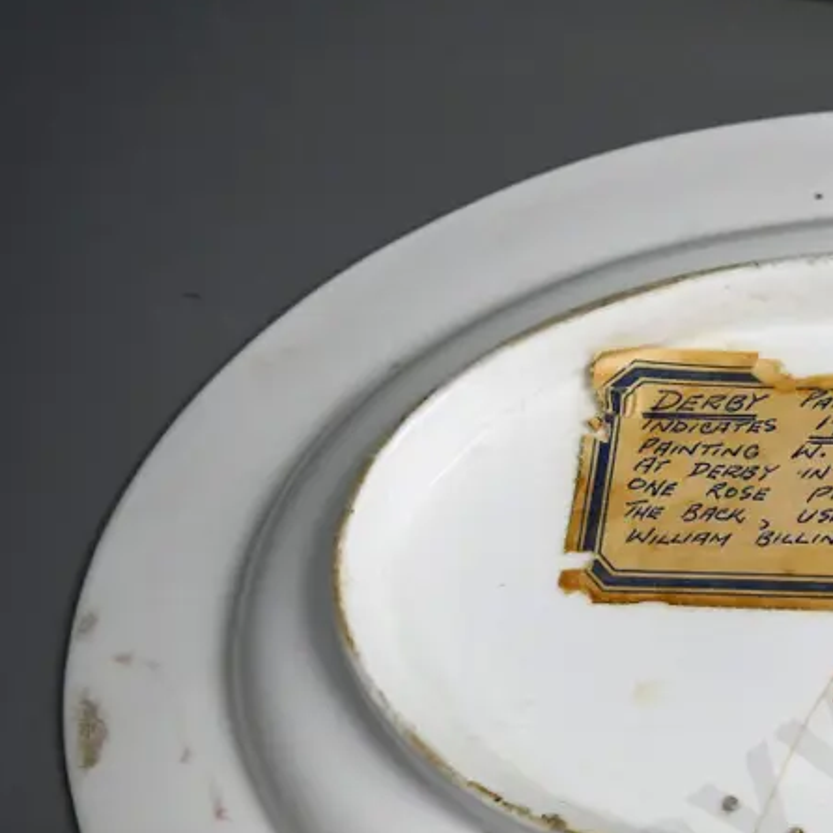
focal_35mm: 69
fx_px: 1879
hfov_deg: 23.6
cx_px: 893
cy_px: 702
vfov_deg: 24.5
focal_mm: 17
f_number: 5
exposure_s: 1/80
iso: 800
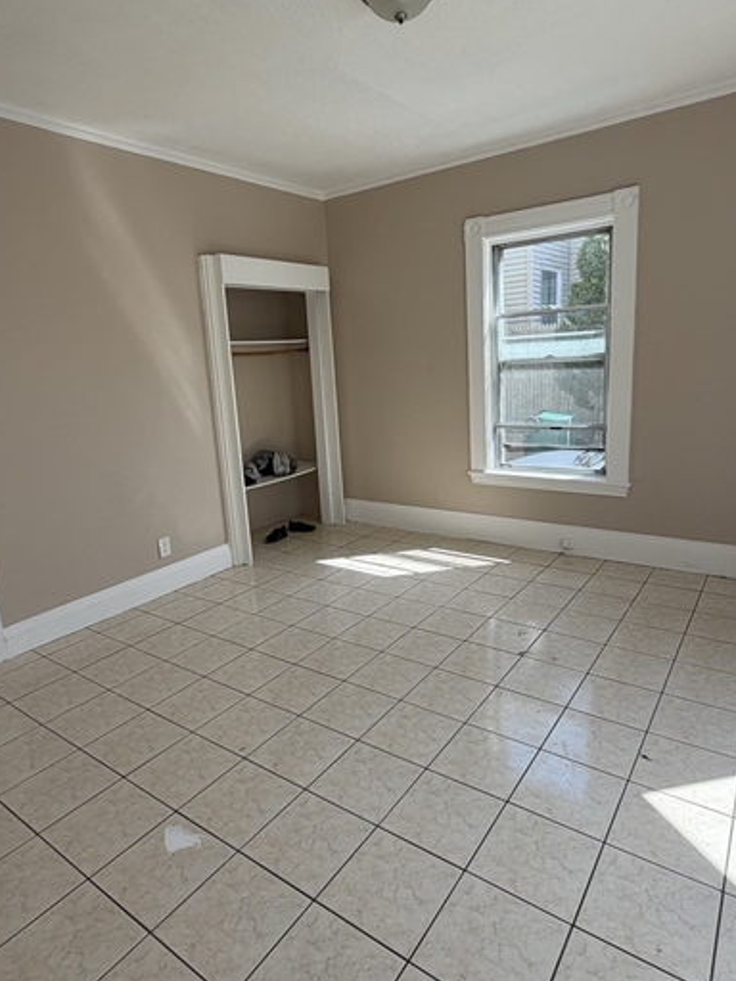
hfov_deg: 63.4
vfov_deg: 79.0
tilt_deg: -12.6
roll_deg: +1.2
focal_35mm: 21
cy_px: 483
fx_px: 595
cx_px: 374
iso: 50
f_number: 2.2
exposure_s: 1/285
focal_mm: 2.22
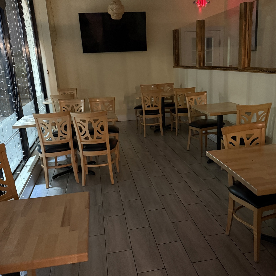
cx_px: 165
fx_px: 307
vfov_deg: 48.3
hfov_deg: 48.2
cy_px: 155
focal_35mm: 34
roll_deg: +1.0
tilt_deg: -15.6
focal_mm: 6.76
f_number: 1.78
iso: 1600
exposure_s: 1/30
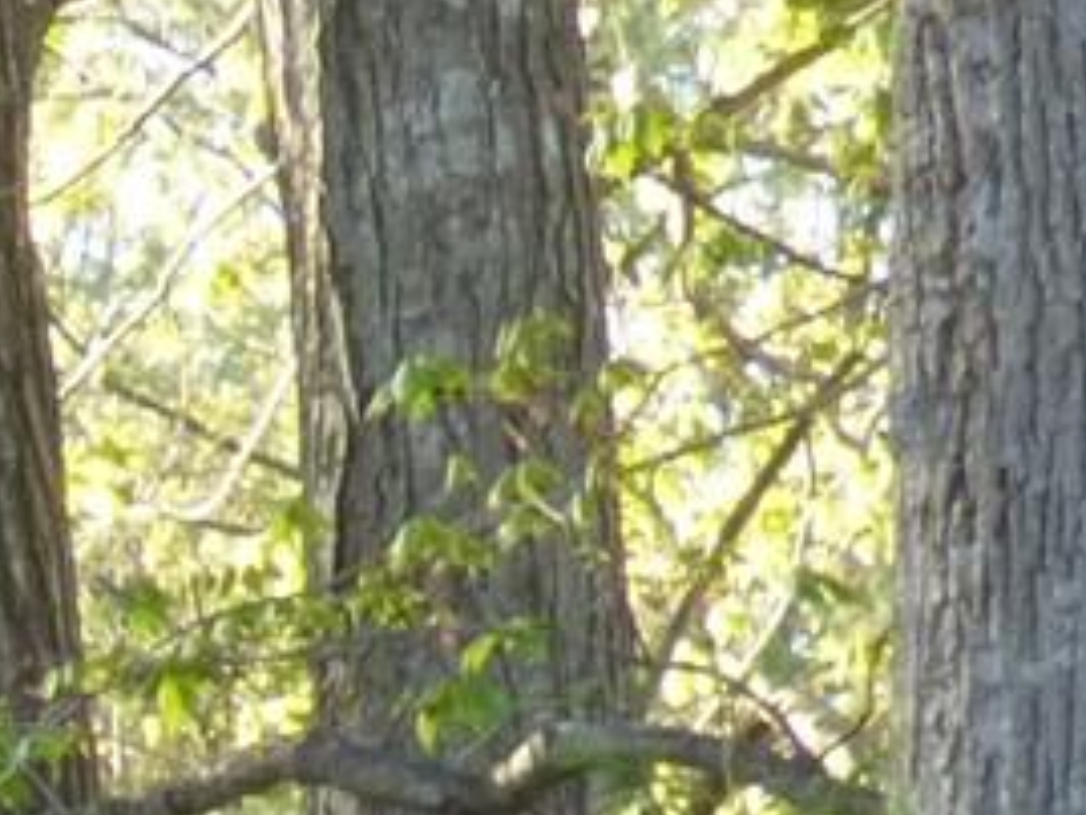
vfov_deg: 2.2
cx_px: -2600
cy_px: 2372
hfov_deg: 2.9
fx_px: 20778
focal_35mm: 662
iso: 160
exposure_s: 1/60
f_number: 5.6
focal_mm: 15.56
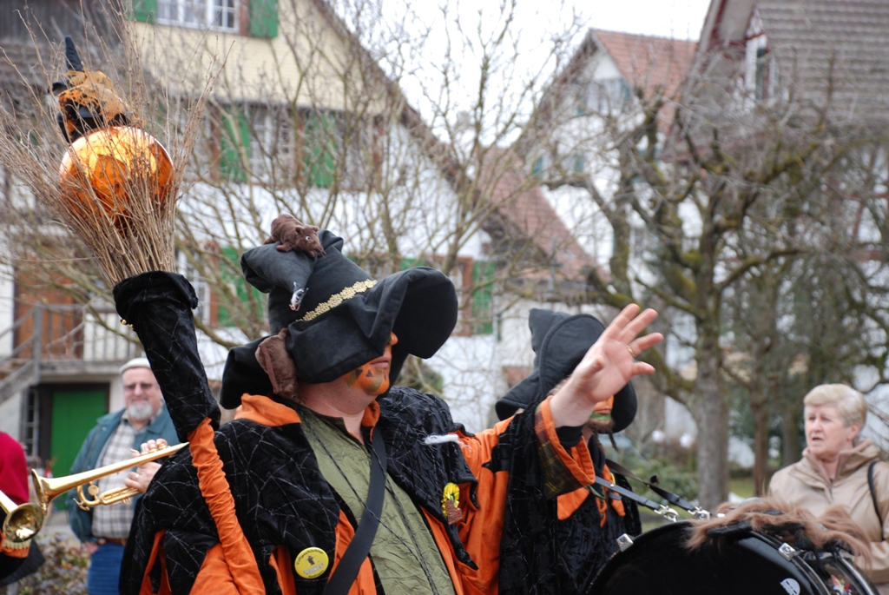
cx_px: 444
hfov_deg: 20.6
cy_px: 298
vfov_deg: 13.9
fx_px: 2447
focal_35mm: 99
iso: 320
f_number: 5.3
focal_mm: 66
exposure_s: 1/125
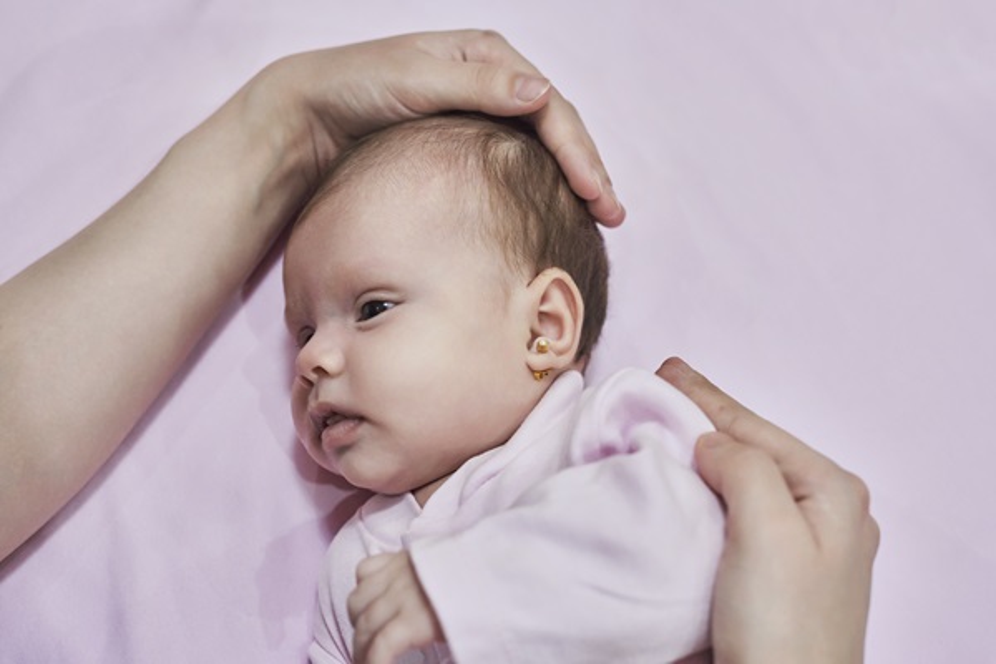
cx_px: 498
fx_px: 1383
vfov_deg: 27.0
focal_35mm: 50
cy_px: 332
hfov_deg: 39.6
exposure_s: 1/125
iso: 2500
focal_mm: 50
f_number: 4
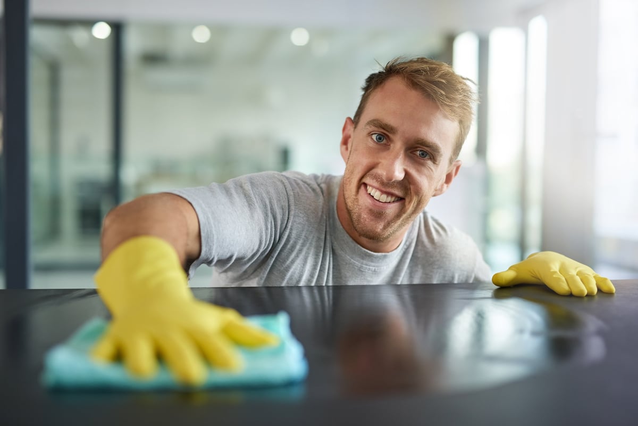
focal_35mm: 50
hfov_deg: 39.6
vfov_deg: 27.0
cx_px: 319
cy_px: 213
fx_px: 886
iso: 320
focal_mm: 50
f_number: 1.8
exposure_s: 1/125
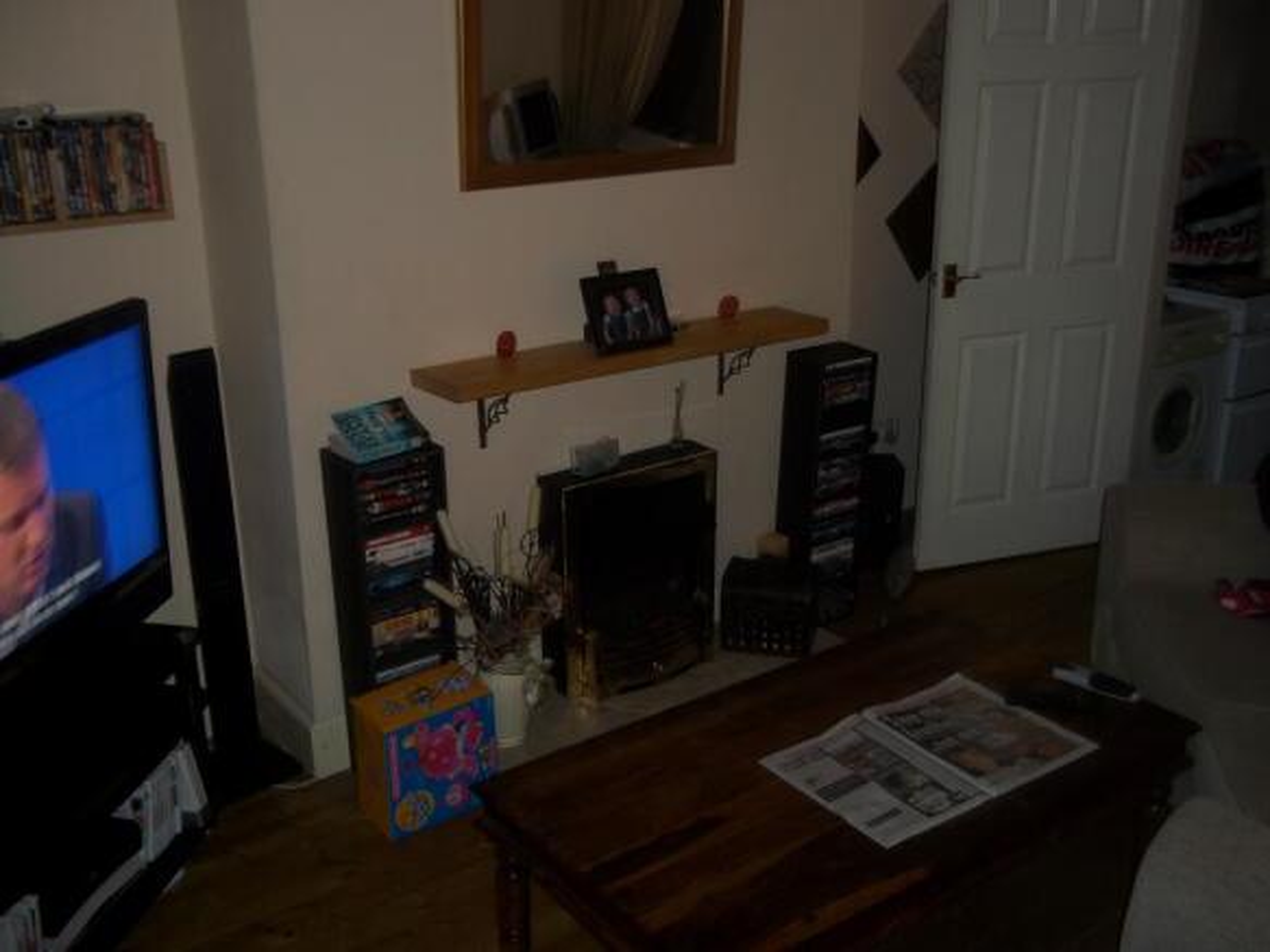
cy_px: 476
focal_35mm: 36
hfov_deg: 51.4
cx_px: 635
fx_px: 1321
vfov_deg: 39.6
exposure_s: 1/30
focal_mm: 6.5
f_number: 3.1
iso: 80
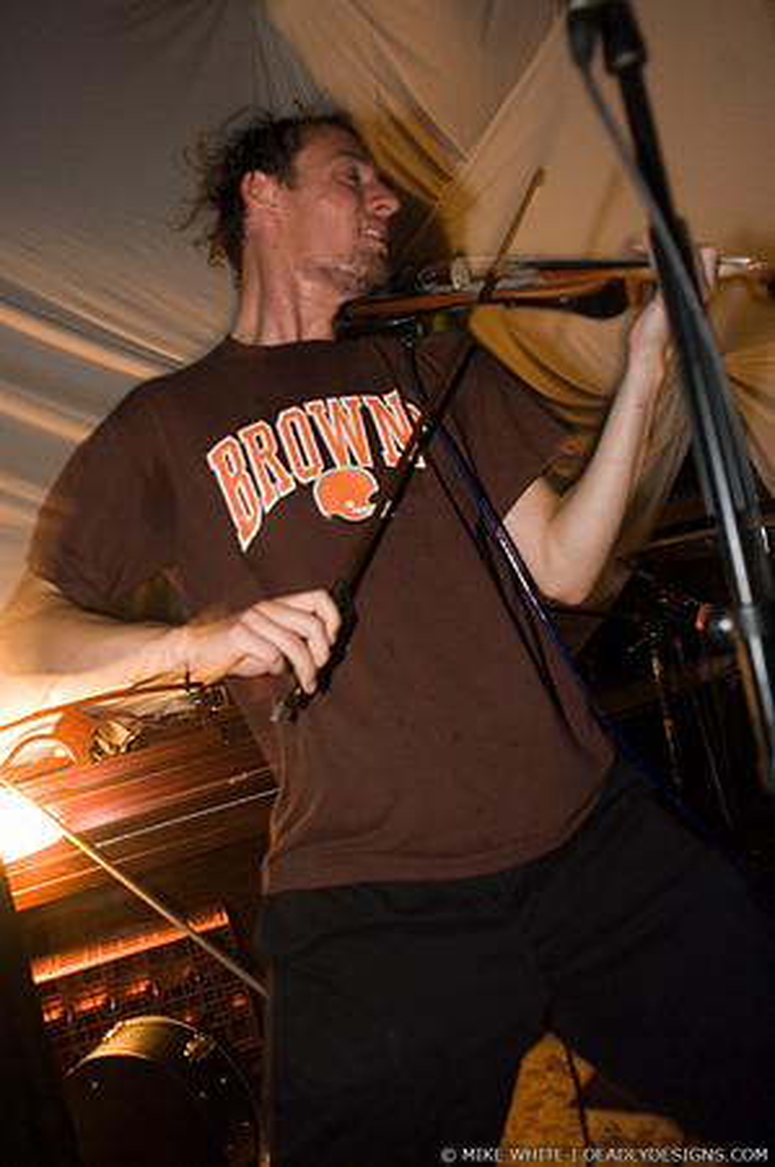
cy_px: 584
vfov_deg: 62.0
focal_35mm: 30
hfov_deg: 43.5
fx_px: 971
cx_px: 388
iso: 800
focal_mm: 20
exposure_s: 1/10
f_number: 3.2
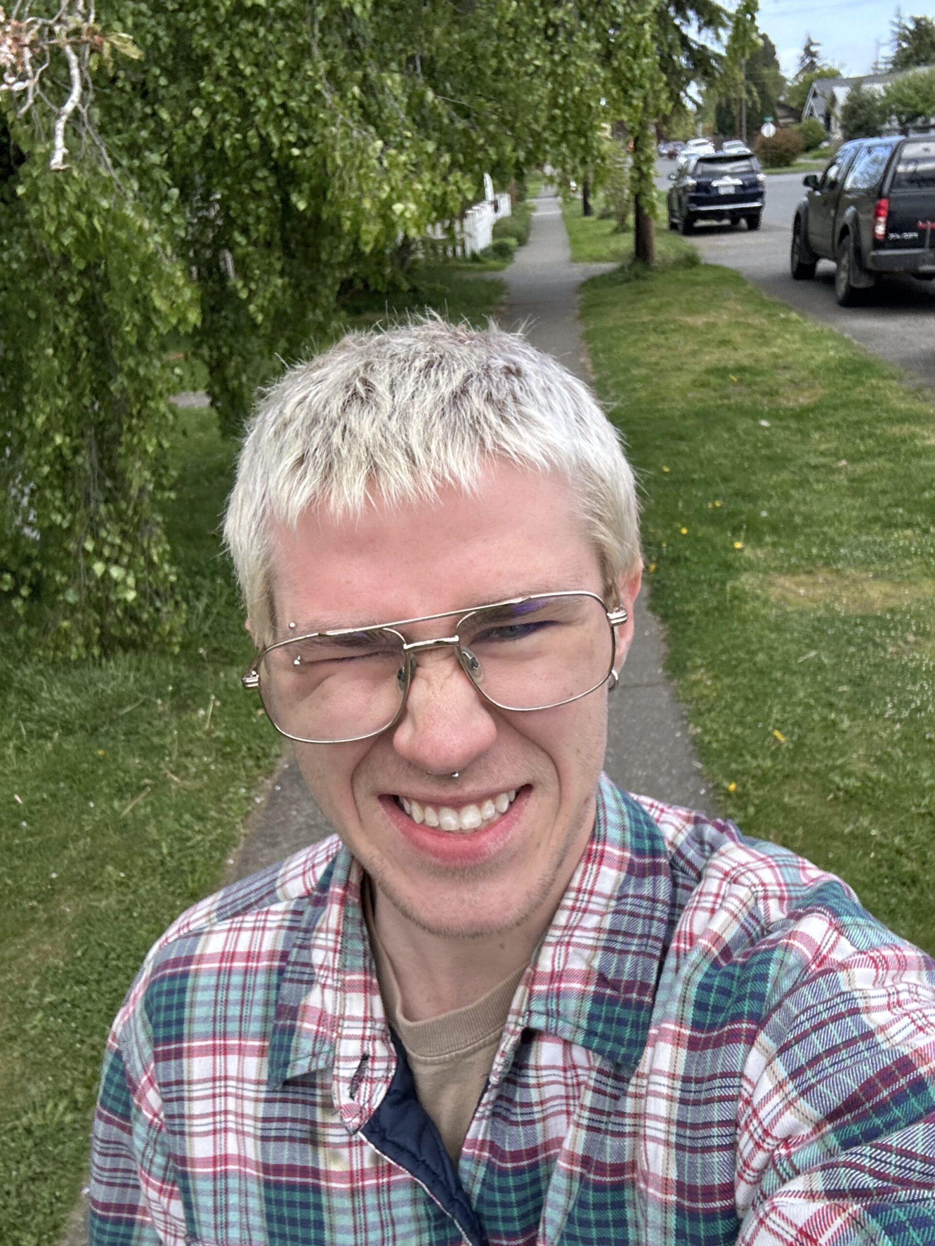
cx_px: 468
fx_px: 1080
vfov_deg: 60.0
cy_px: 623
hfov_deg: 46.8
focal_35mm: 30
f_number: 1.9
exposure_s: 1/546
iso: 25
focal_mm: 2.69
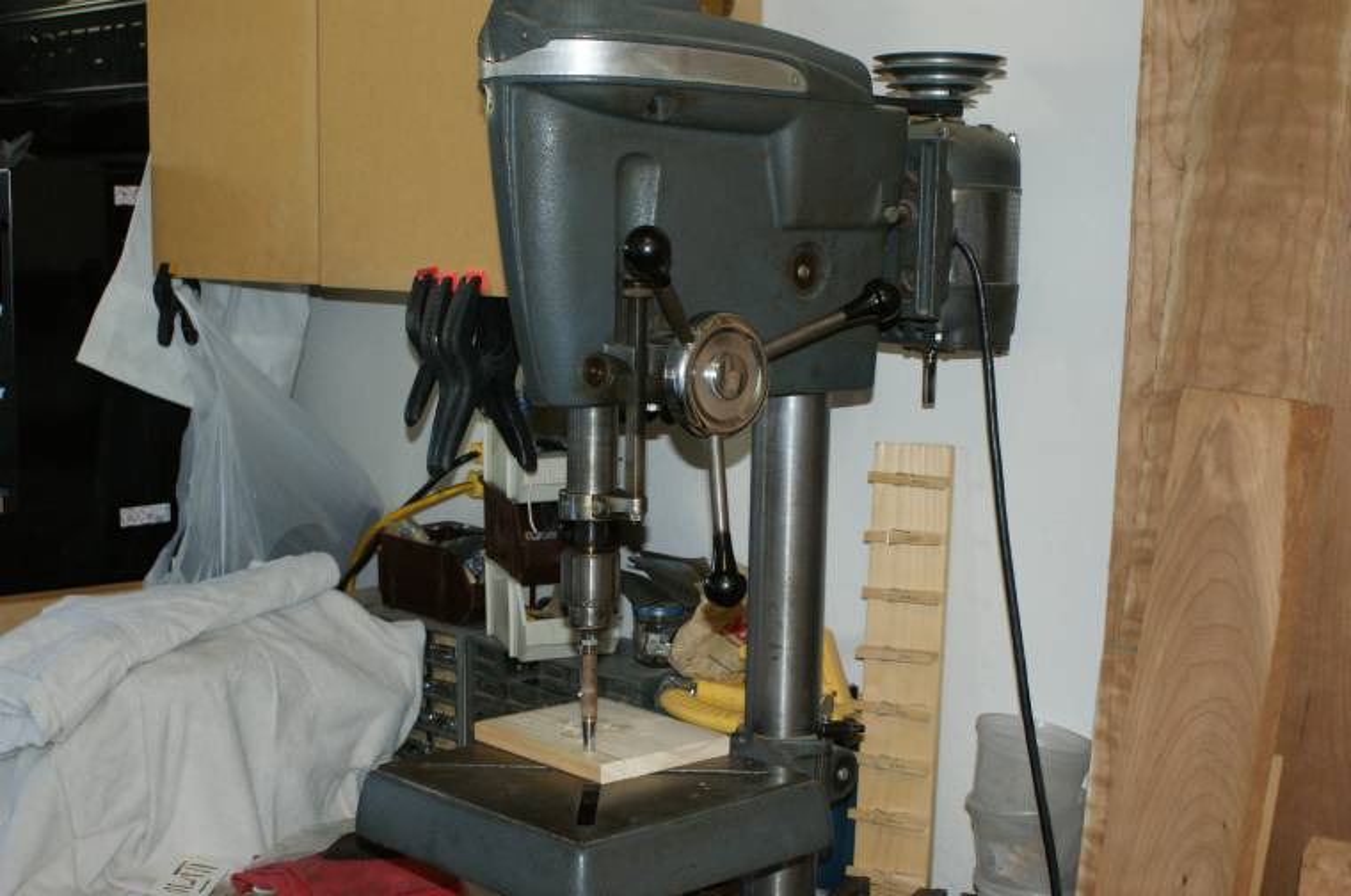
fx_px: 1686
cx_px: 676
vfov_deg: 29.8
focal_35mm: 45
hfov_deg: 43.7
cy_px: 448
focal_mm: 30
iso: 400
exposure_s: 1/60
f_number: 5.6
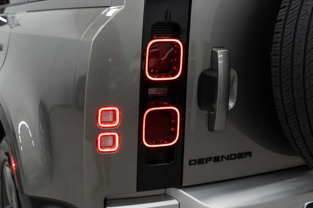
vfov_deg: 29.2
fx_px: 400
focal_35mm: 46
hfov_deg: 42.8
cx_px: 155
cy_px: 102
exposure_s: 1/50
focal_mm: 28
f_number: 3.2
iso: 200
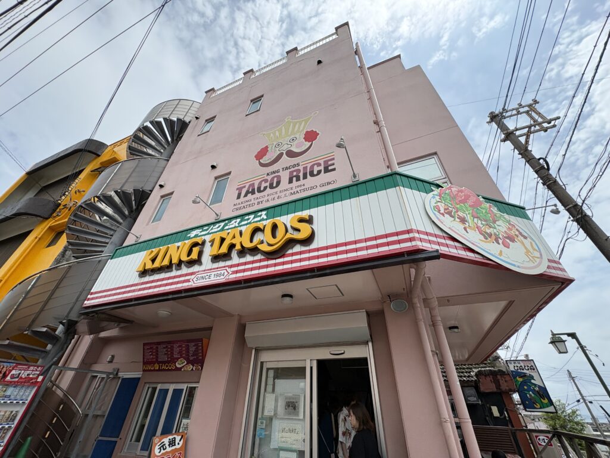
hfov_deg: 102.1
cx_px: 305
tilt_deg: +38.0
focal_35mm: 14
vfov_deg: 85.7
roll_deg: -0.1
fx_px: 247
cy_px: 229
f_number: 2.2
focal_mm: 2.22
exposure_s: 1/2028
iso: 50
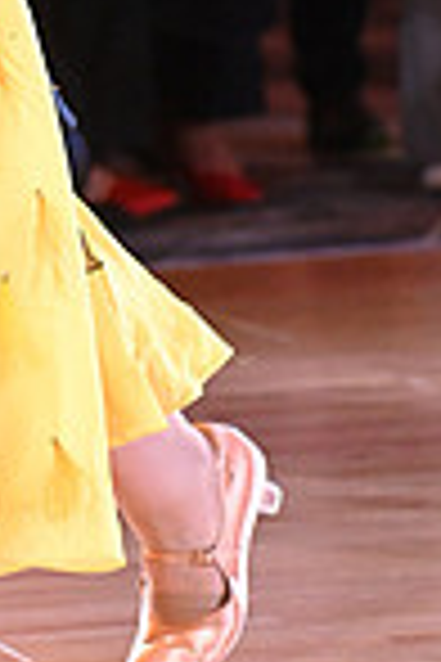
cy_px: -333
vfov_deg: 4.0
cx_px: -299
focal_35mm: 512
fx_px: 9407
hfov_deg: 2.7
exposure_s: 1/400
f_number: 4.5
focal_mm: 130
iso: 5000
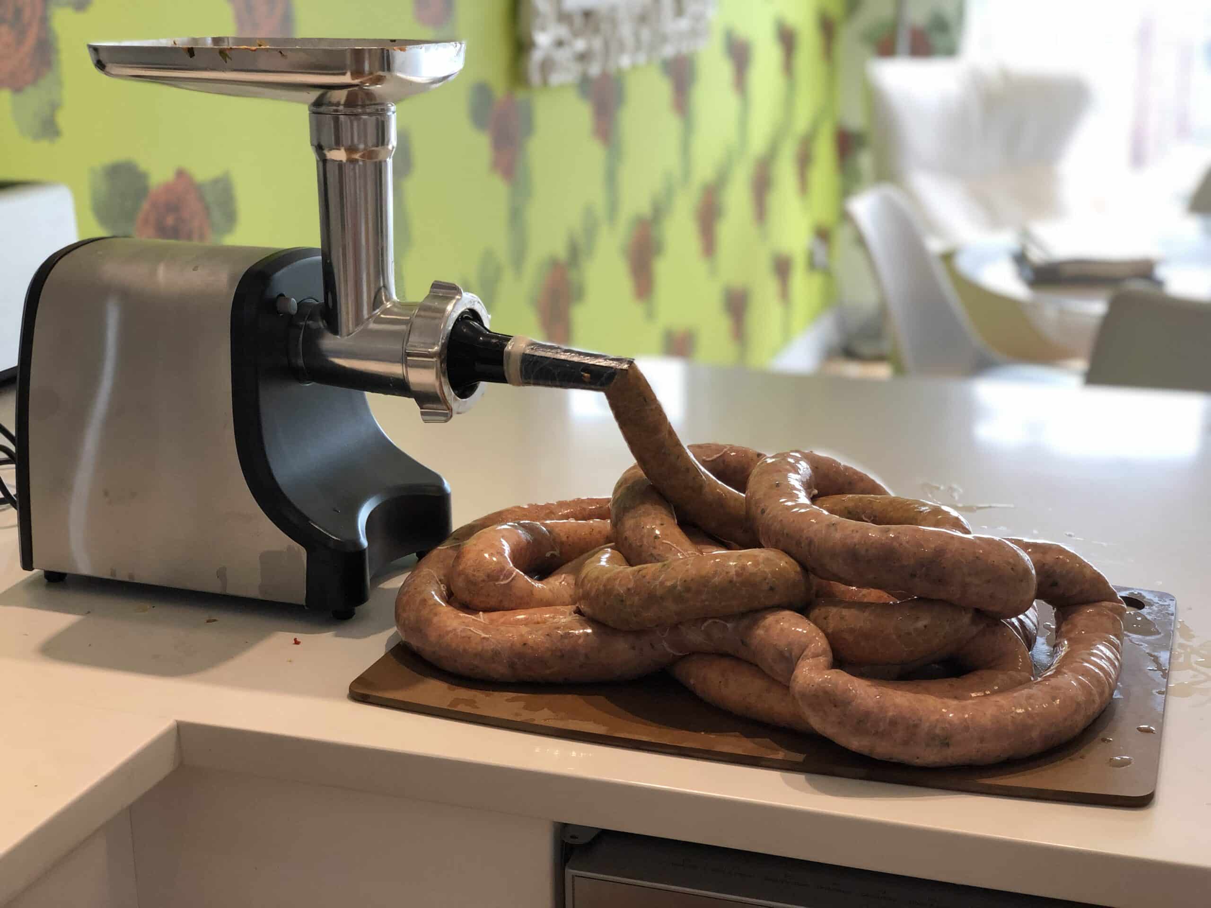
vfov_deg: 28.0
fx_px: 1819
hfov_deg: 36.8
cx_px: 606
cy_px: 454
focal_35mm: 52
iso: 80
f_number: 2.4
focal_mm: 6
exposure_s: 1/60
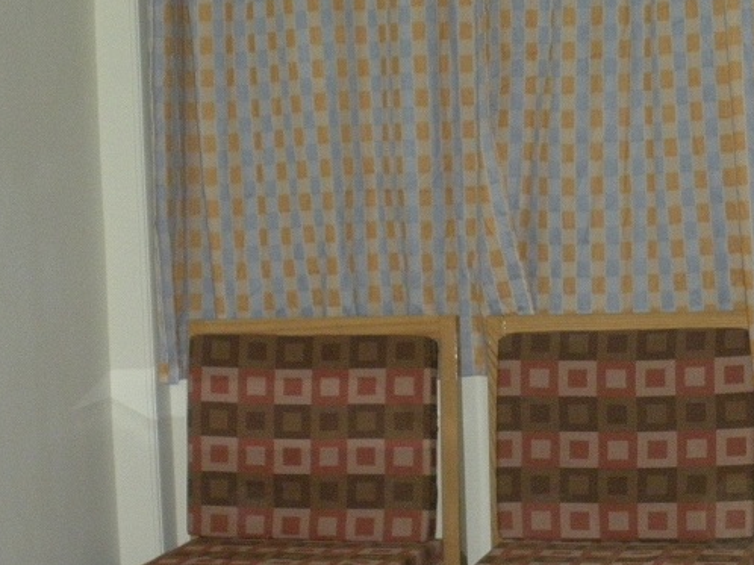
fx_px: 2177
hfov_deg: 19.5
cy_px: 432
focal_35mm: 100
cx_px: 546
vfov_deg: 14.7
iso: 561
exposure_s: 1/125
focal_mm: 11.2
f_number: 4.6
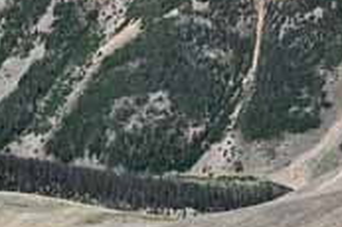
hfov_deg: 14.8
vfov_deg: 9.4
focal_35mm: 139
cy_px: -167
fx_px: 1319
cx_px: 210
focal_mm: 30
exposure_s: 1/320
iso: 64
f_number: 9
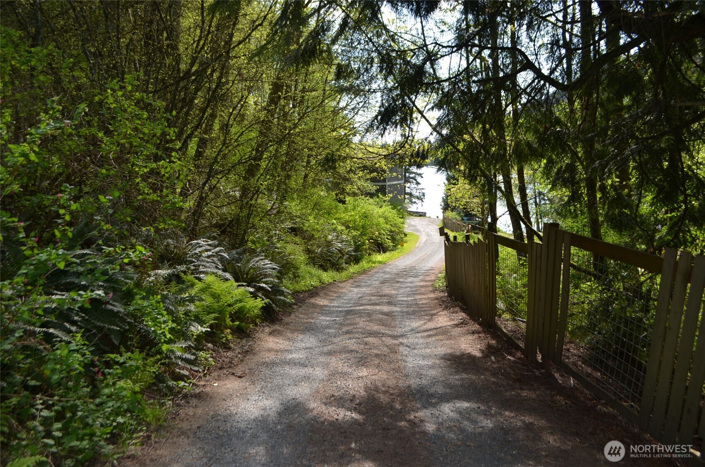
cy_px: 234
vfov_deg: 43.4
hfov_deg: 62.0
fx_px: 586
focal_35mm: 30
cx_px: 352
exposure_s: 1/200
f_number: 5.6
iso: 100
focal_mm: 20
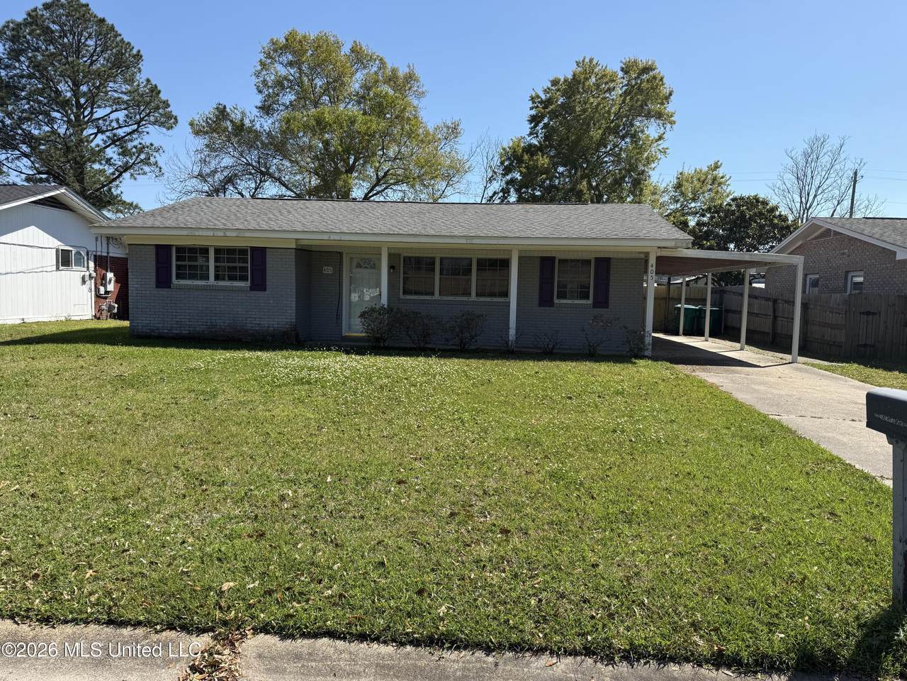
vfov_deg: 56.8
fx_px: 629
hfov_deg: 71.6
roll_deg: -1.4
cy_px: 340
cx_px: 454
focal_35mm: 24
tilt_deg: -4.3
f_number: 1.78
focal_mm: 6.76
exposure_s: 1/3425
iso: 80
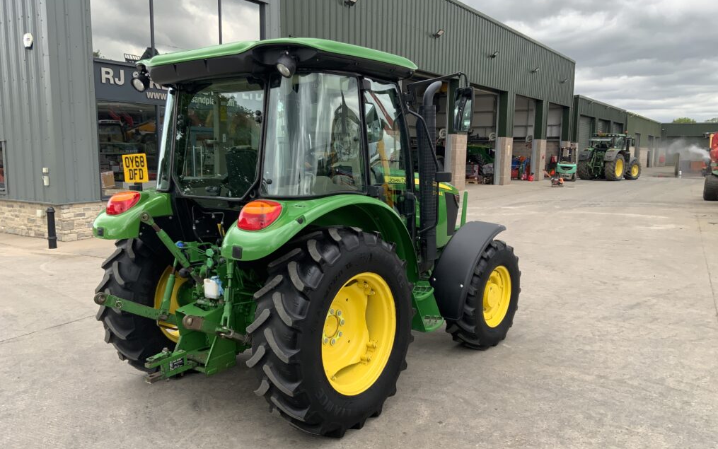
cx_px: 357
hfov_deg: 61.2
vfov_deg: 40.6
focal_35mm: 31
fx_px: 607
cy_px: 241
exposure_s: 1/316
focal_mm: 3
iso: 16
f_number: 1.8
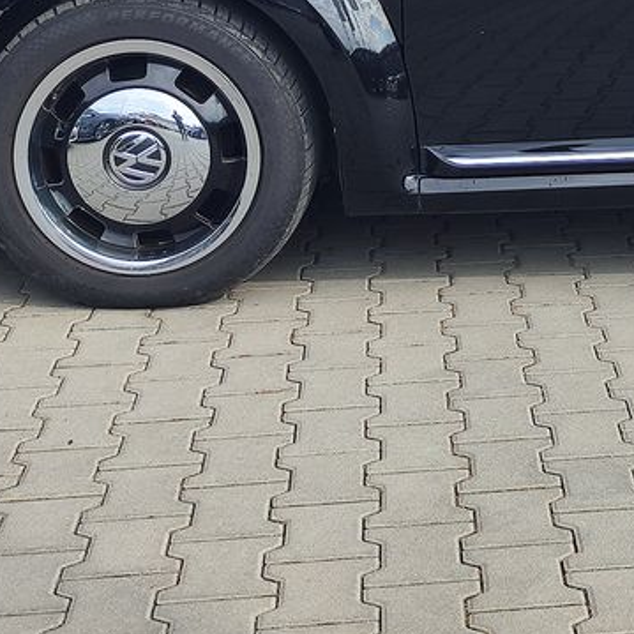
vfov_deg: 23.3
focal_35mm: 68
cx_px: 752
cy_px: -117
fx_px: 1409
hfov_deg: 23.3
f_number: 1.69
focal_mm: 7.01
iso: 50
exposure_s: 1/429
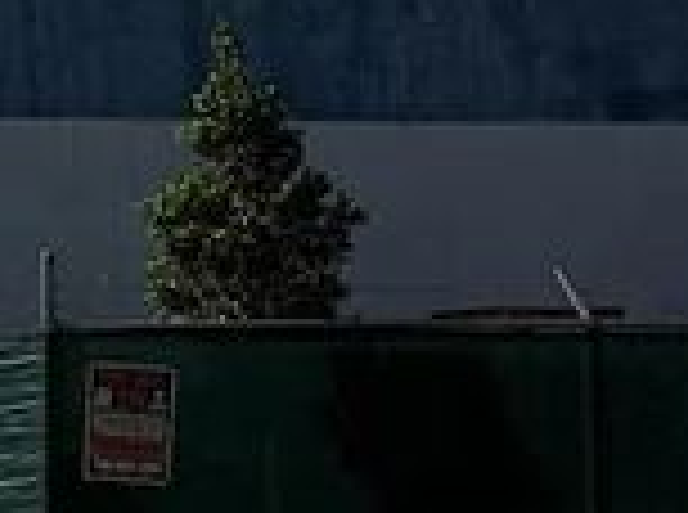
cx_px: -1475
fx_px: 3192
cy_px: 166
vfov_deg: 9.2
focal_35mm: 161
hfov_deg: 9.3
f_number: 1.78
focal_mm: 6.76
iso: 80
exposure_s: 1/11905
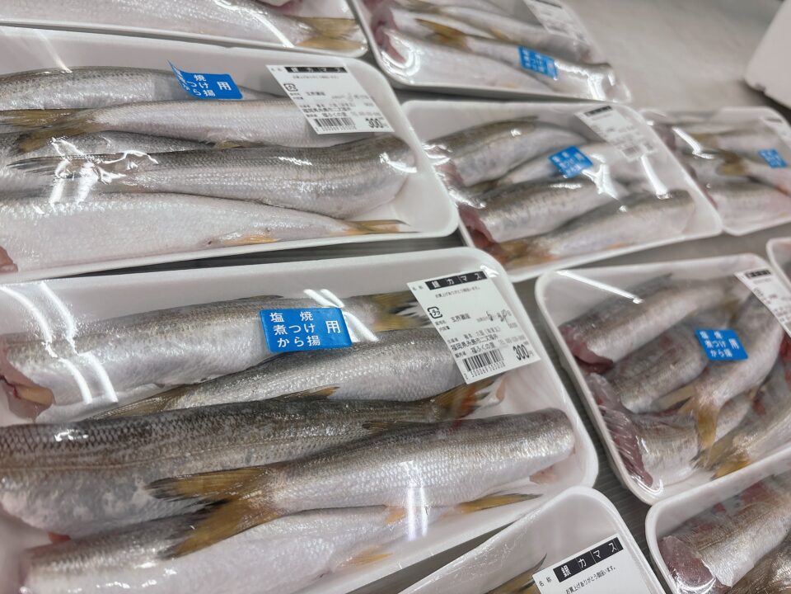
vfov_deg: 53.1
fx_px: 594
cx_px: 396
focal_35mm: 26
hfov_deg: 67.3
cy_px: 297
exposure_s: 1/120
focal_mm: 5.96
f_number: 1.6
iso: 100
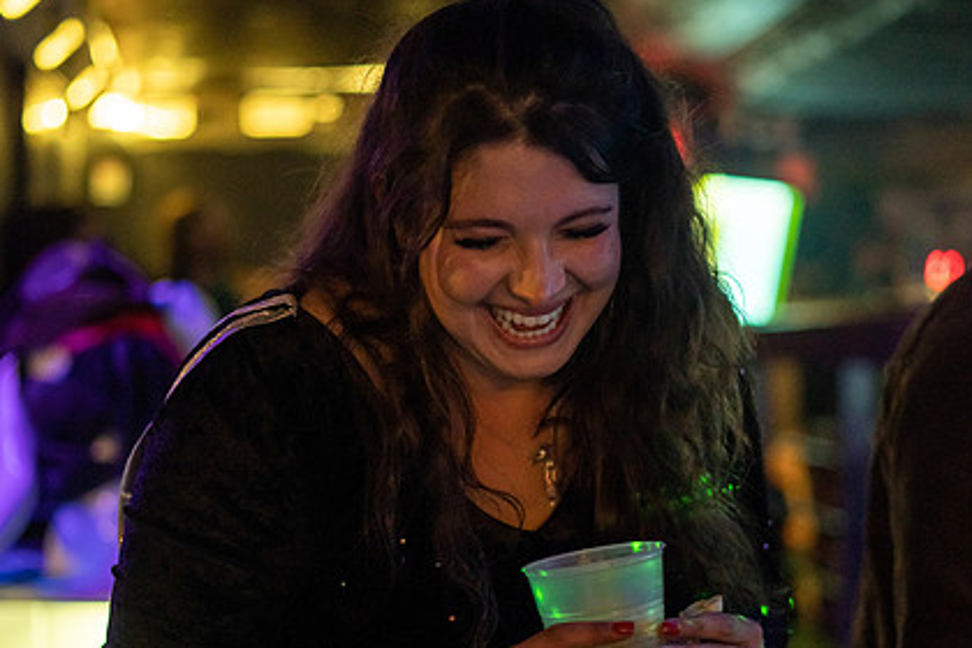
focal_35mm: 69
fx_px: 1863
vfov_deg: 19.7
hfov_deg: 29.2
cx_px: 449
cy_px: 367
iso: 2000
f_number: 1.8
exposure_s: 1/200
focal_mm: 50
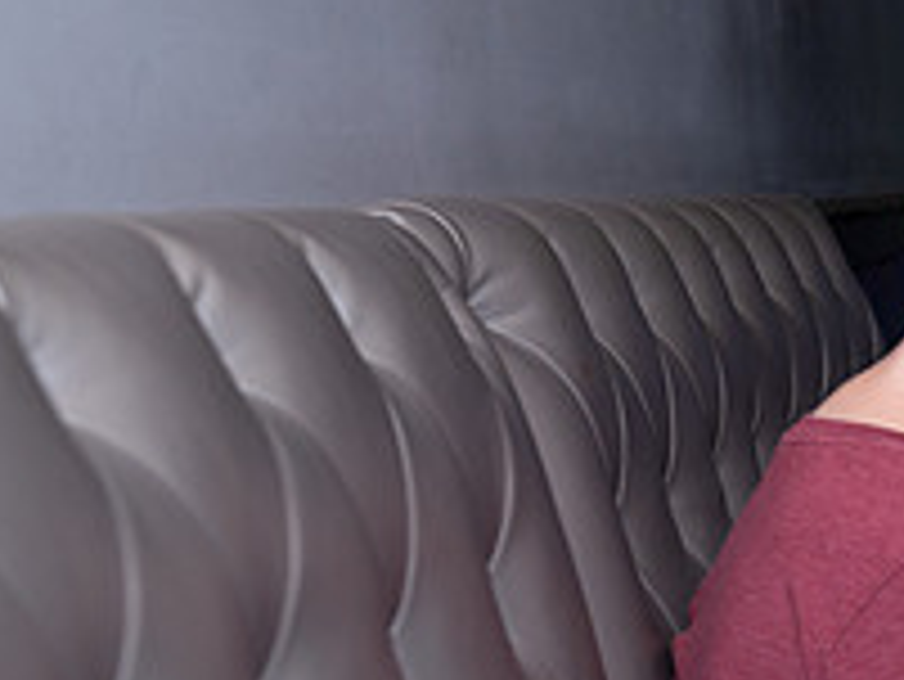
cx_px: 1214
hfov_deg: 14.2
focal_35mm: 133
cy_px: 630
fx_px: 3475
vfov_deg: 11.1
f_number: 4.5
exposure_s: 1/100
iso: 125
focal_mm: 48
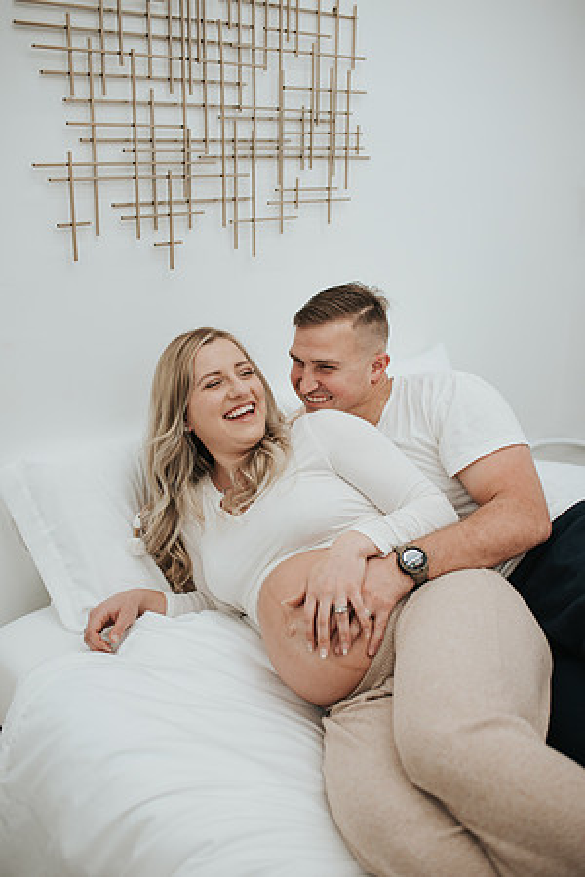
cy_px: 438
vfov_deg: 54.4
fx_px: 853
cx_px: 292
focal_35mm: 35
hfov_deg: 37.9
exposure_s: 1/250
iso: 280
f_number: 2.8
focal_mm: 35
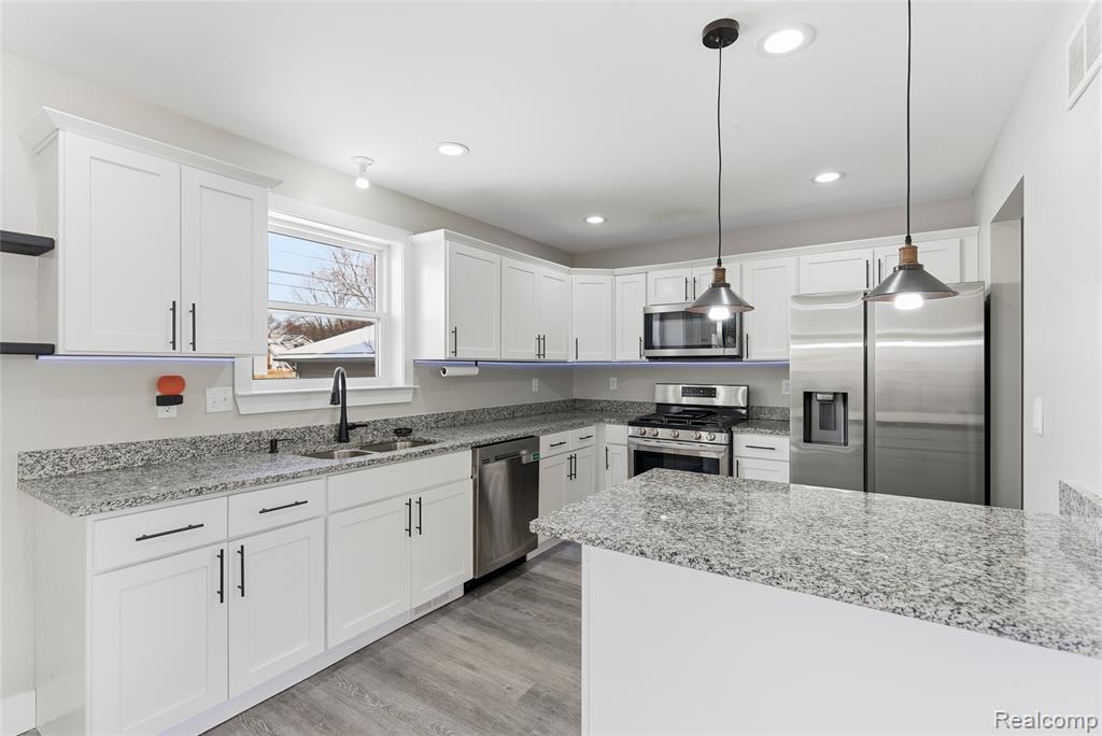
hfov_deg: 96.7
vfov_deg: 73.8
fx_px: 490
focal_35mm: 16
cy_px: 368
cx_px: 551
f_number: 4
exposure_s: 1/640
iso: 100
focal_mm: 16
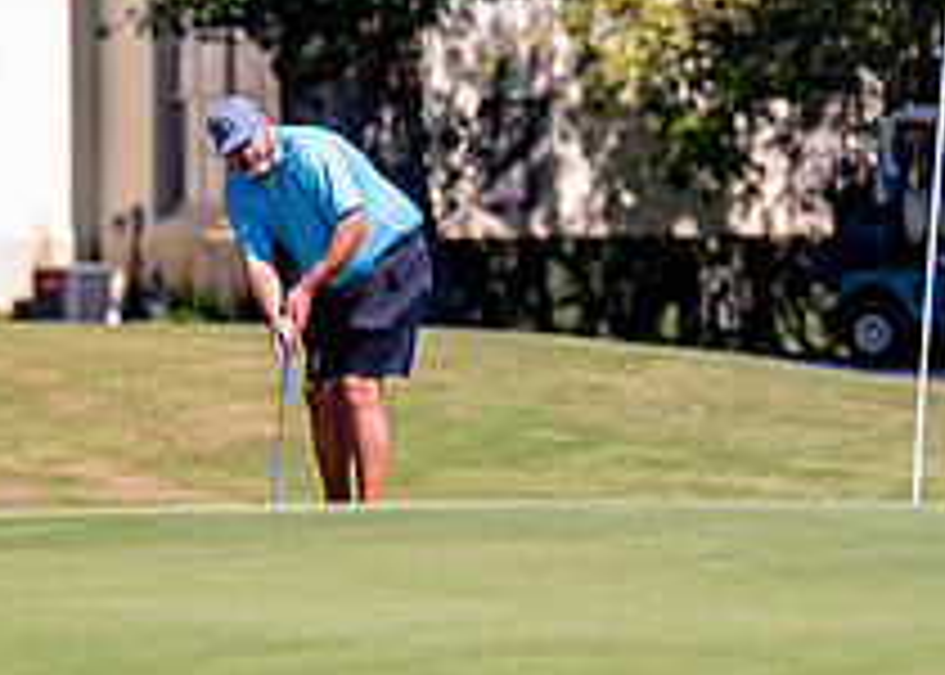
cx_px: 494
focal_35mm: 585
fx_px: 15701
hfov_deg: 3.4
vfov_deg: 2.5
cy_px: 252
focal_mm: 155
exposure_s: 1/1000
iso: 100
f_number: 2.8
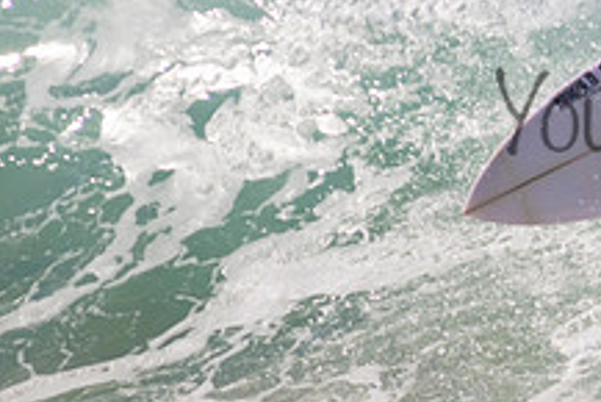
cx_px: 970
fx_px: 44118
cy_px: 196
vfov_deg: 0.5
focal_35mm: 2641
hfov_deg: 0.8
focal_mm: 800
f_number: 11
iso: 720
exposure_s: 1/2000
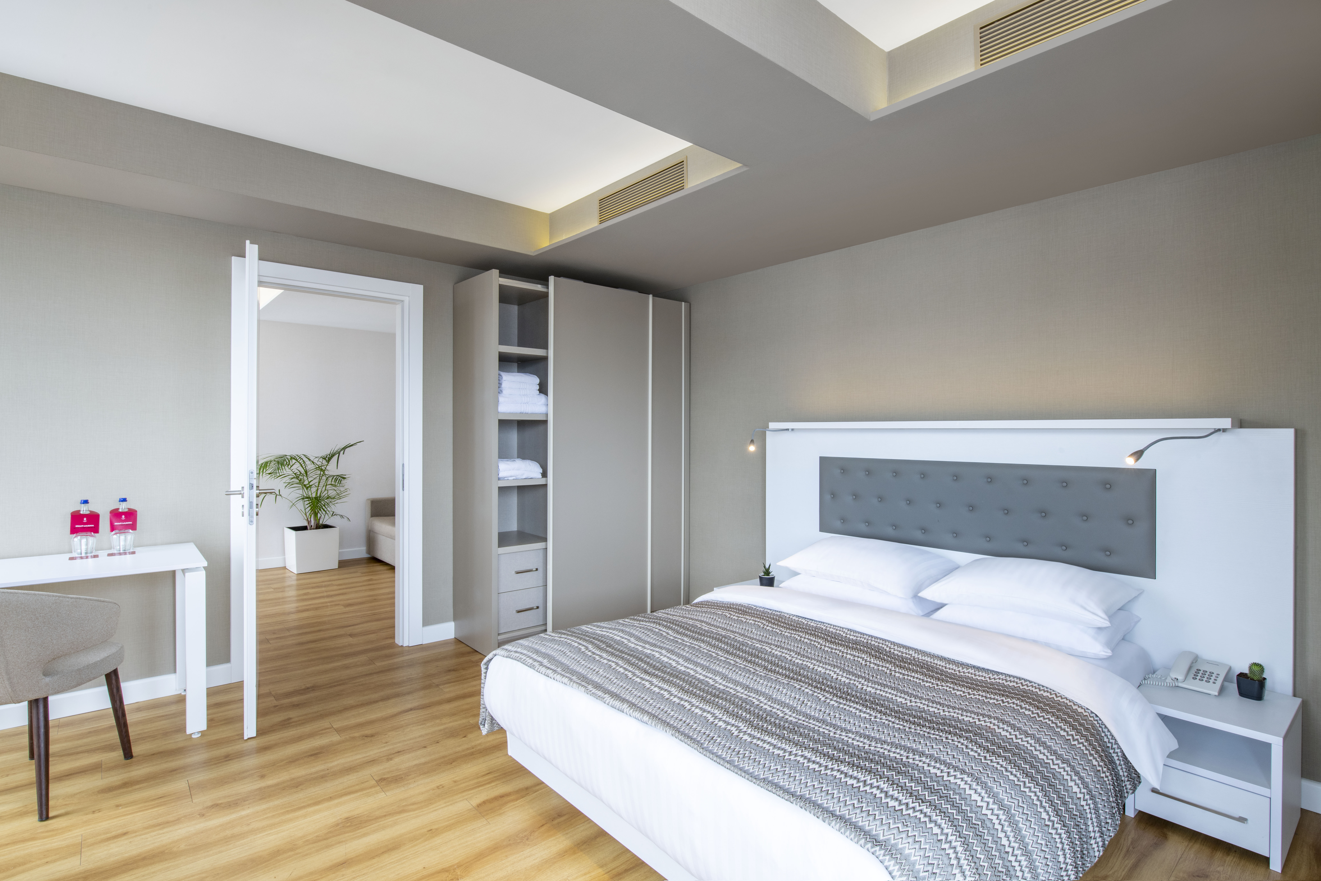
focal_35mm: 18
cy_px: 440
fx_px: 660
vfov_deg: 67.4
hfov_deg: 90.0
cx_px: 660
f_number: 16
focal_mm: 18
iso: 200
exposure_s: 1/2.5
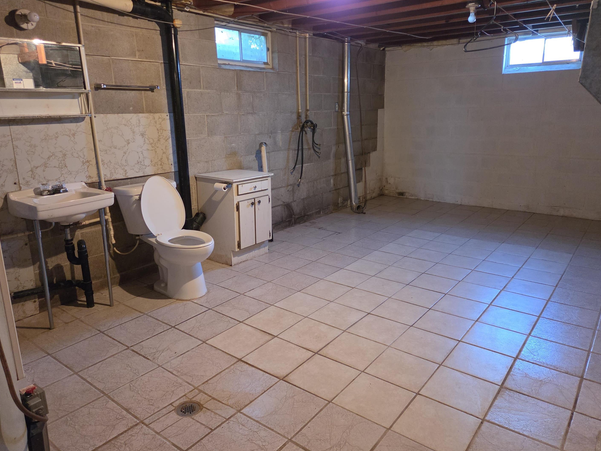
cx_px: 303
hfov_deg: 69.4
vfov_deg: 54.8
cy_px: 210
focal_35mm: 25
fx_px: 434
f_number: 1.8
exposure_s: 1/120
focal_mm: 5.4
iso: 1250
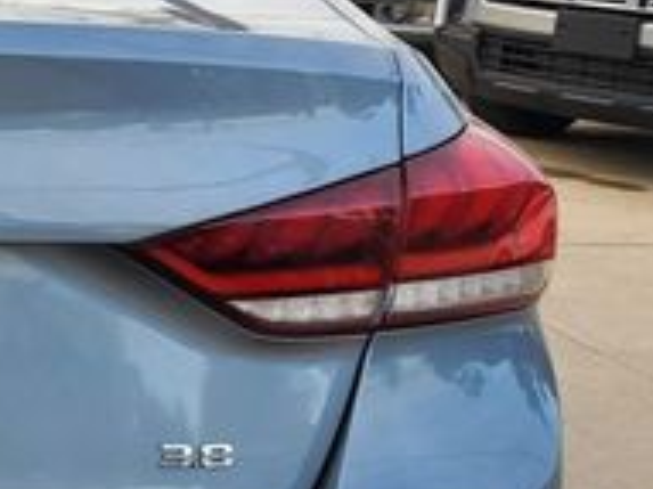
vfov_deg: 17.0
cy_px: 260
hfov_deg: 19.1
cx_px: -386
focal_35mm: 87
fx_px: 1640
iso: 50
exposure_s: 1/251
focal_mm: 4.3
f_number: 2.4
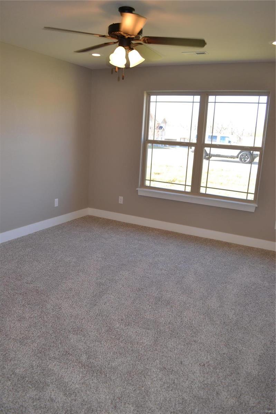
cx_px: 138
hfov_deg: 47.9
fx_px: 311
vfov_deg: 67.4
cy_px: 207
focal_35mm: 27
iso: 360
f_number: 4
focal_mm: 18
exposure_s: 1/125
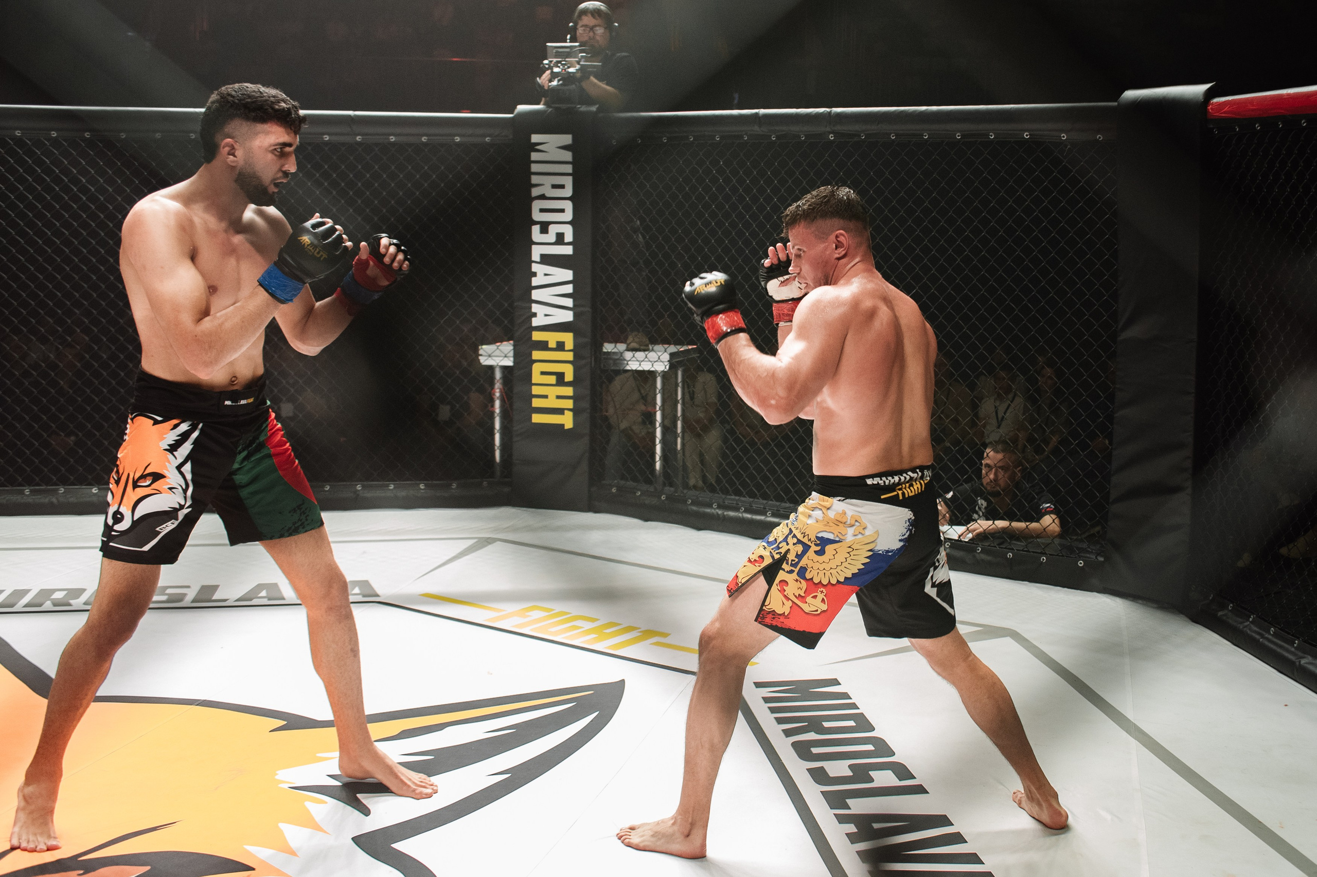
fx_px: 1679
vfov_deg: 29.2
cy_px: 363
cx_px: 788
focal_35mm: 46
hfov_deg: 42.6
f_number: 4
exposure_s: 1/320
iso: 2000
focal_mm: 38
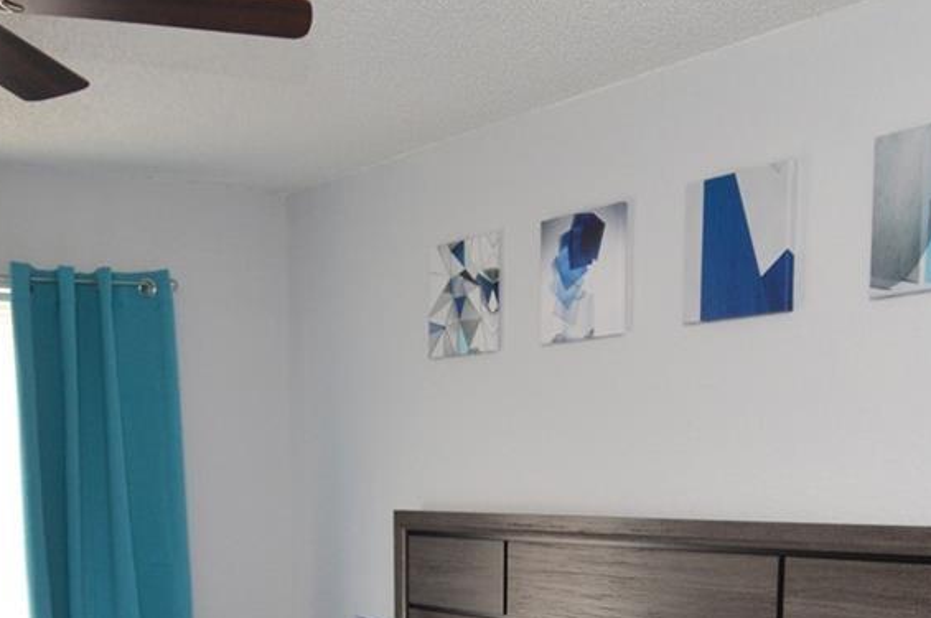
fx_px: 1317
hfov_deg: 38.9
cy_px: 686
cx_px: 450
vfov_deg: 24.6
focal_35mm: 51
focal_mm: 12
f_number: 4
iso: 450
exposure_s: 1/60
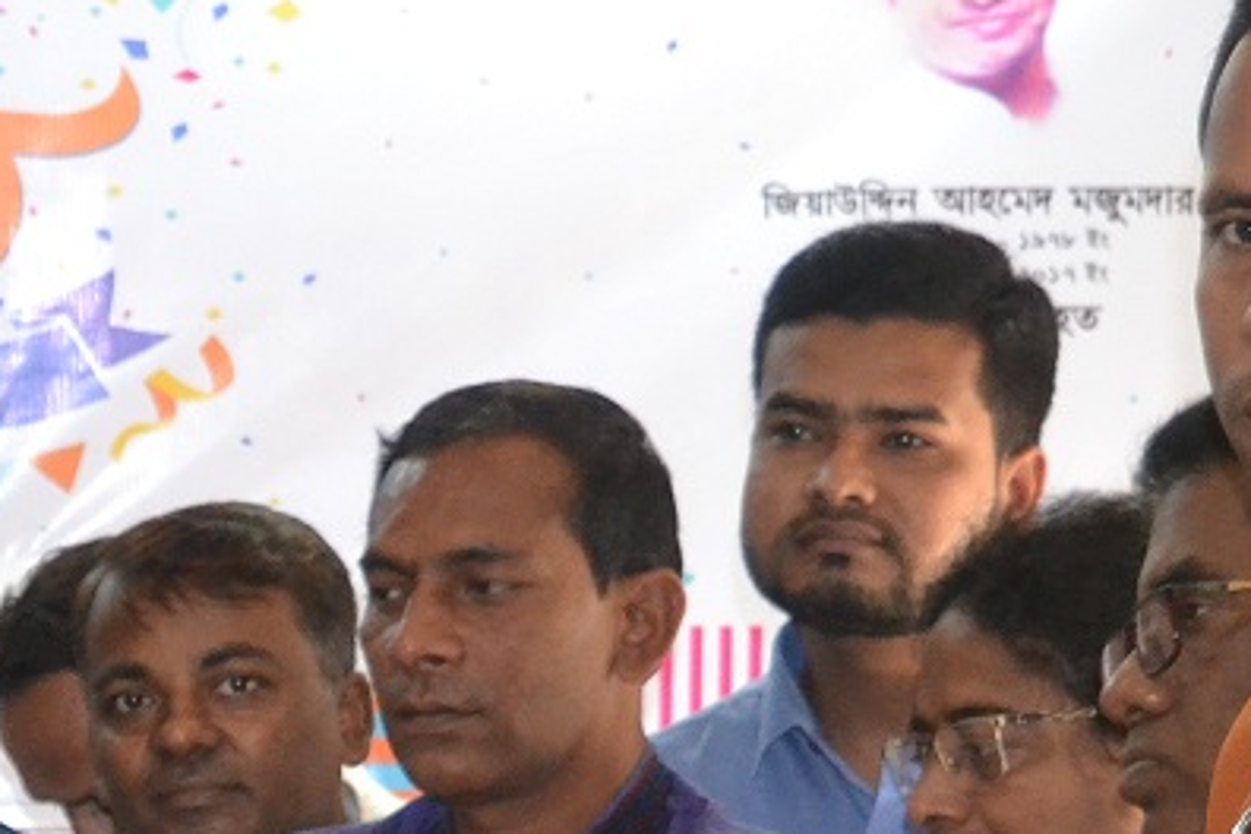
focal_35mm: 166
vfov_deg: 8.2
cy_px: 973
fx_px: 5768
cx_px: -543
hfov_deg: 11.9
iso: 3200
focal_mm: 38
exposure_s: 1/60
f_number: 4.8
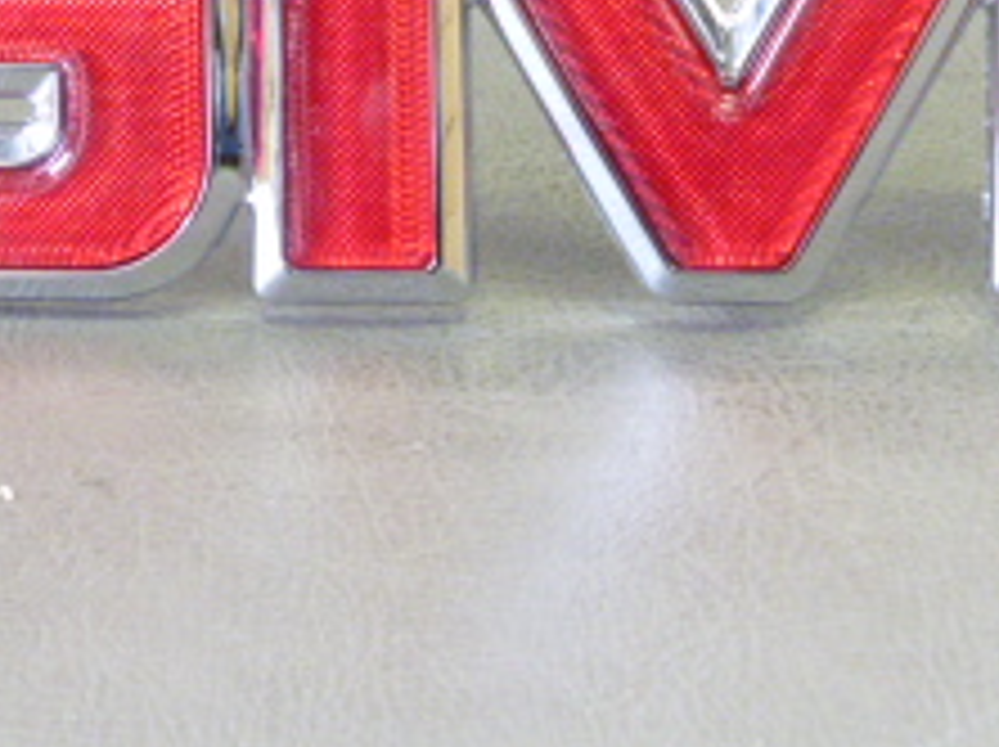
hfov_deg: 19.4
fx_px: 2912
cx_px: 706
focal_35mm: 101
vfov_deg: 14.3
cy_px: -72
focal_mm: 6.3
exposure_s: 1/10
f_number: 3.5
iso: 400
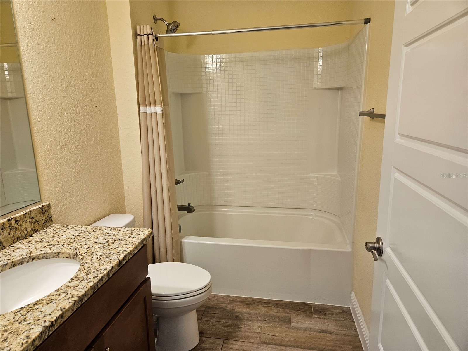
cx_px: 234
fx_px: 311
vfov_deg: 58.9
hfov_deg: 73.9
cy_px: 176
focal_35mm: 23
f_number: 1.8
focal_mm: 5.4
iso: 200
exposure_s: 1/120
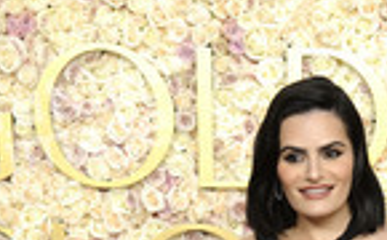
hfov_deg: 13.2
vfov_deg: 7.8
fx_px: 1663
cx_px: 324
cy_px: 531
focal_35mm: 158
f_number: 13
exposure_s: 1/250
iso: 1000
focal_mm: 56
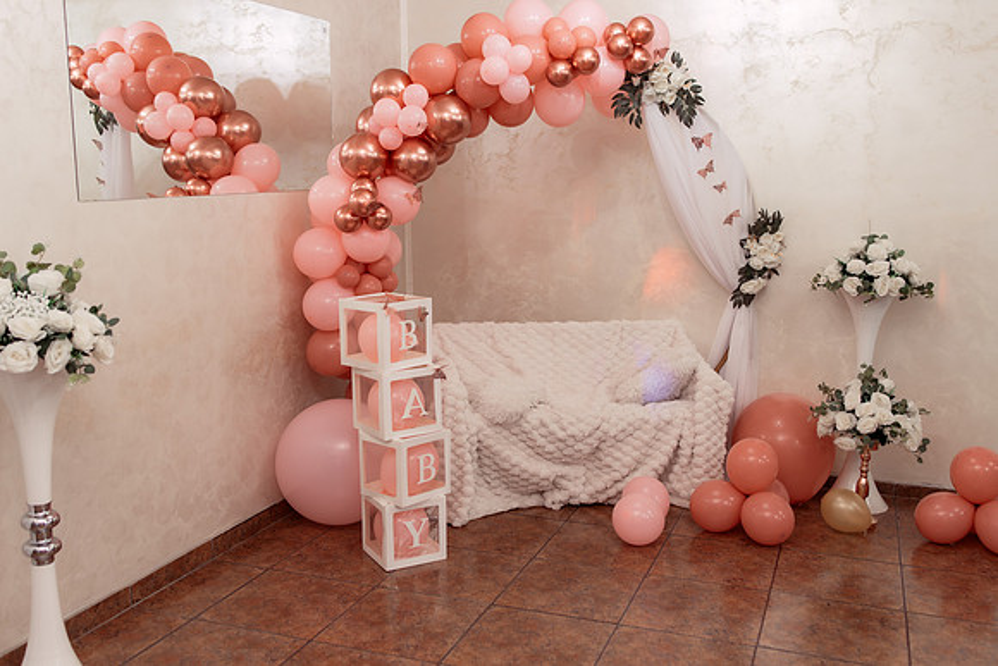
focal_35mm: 35
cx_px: 499
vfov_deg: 37.9
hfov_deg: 54.4
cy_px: 333
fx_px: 970
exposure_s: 1/200
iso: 640
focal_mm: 35
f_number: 2.8
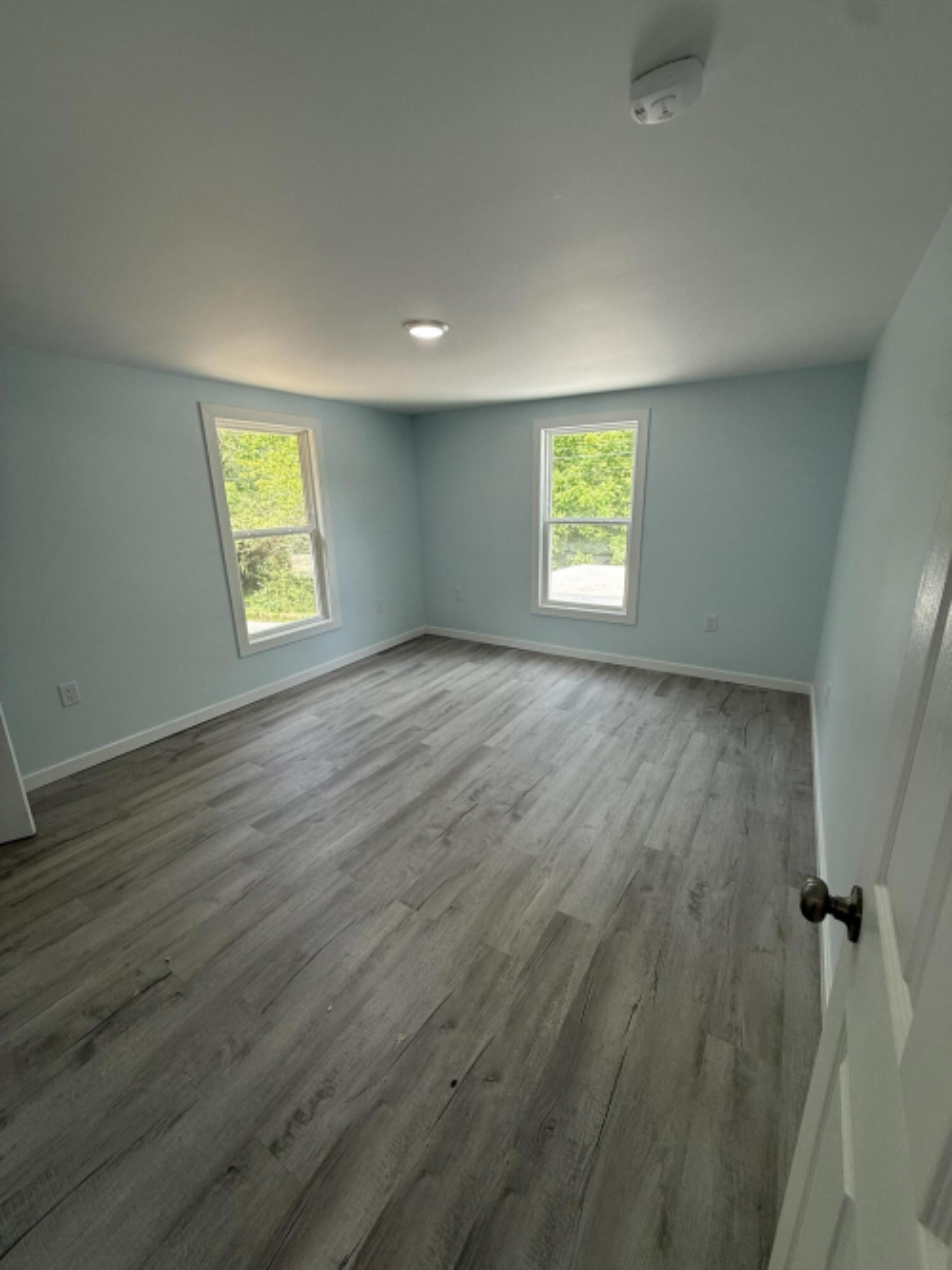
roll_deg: +2.2
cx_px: 476
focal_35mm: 14
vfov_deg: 102.1
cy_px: 635
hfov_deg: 85.7
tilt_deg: -15.4
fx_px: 514
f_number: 2.2
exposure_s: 1/146
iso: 64
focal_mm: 2.22
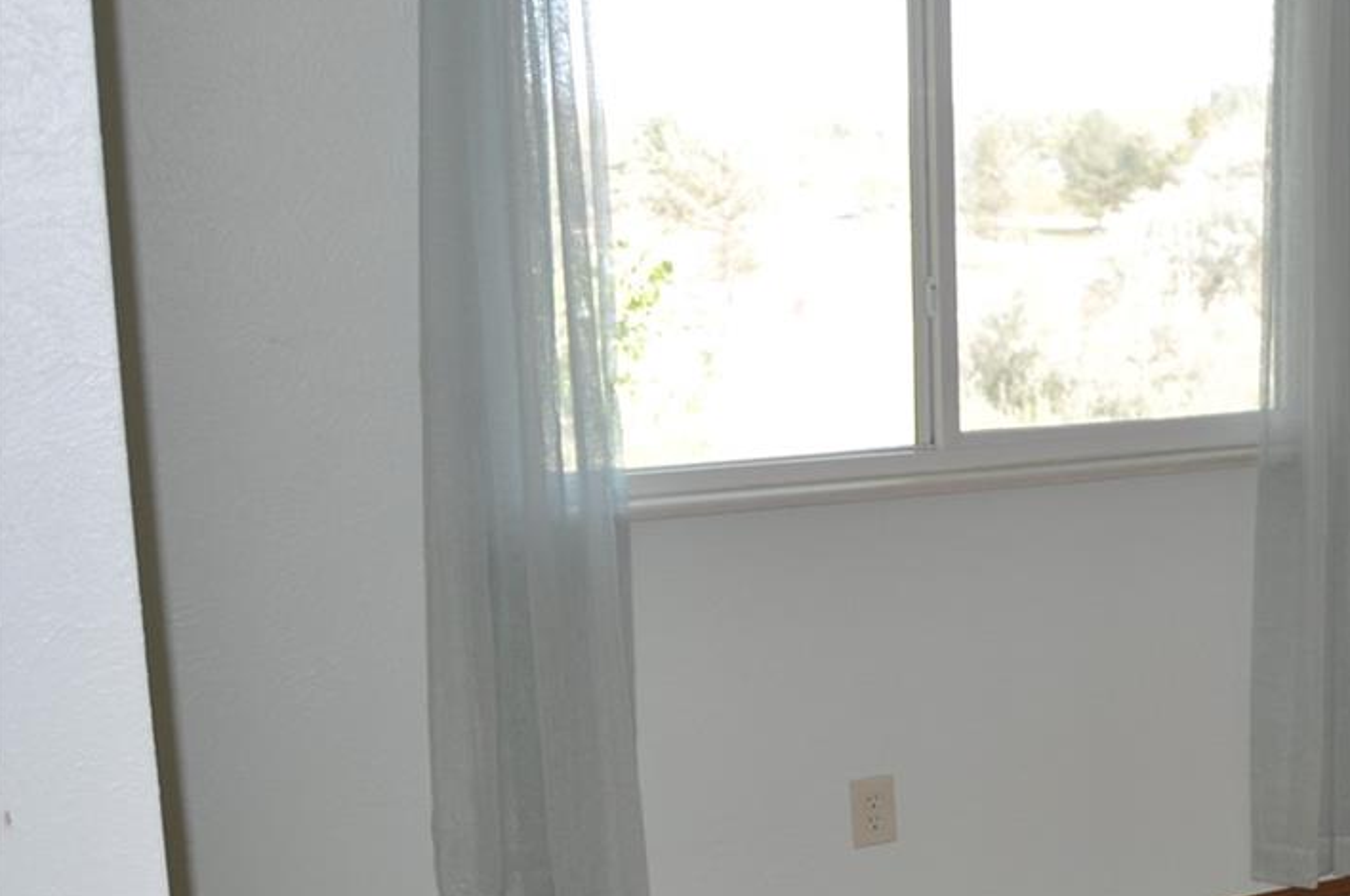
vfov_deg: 22.2
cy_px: 480
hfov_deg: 29.4
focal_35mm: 61
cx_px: 1516
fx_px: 2284
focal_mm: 18
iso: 200
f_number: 4
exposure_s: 1/80
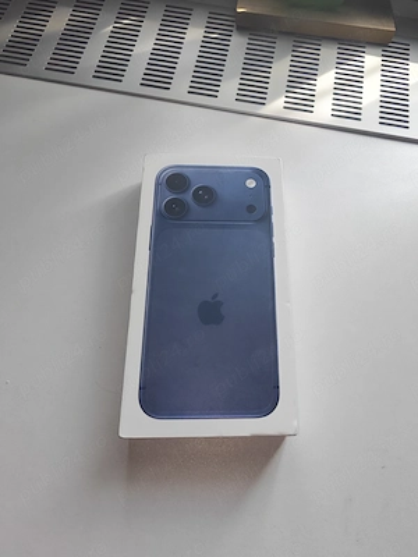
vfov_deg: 73.9
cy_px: 278
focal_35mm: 23
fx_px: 370
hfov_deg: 58.9
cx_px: 209
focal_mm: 1.82
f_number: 2
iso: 64
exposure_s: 1/50
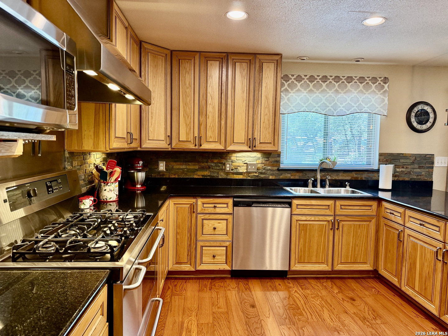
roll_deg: -0.2
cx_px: 224
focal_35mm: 24
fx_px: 311
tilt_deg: -2.4
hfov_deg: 71.6
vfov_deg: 56.8
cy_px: 168
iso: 320
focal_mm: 6.76
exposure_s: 1/120
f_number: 1.78
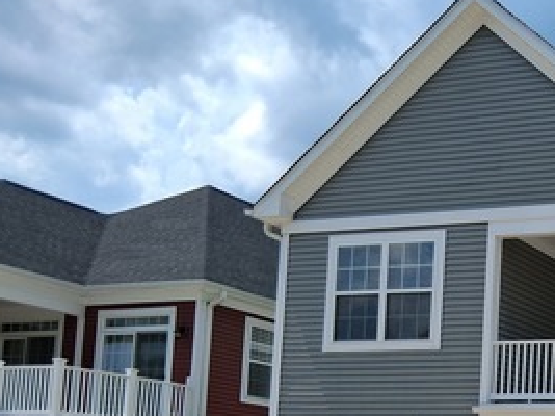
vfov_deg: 21.6
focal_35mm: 65
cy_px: 431
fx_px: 1042
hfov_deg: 26.2
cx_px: 687
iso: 25
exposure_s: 1/668
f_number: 1.8
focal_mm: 3.98
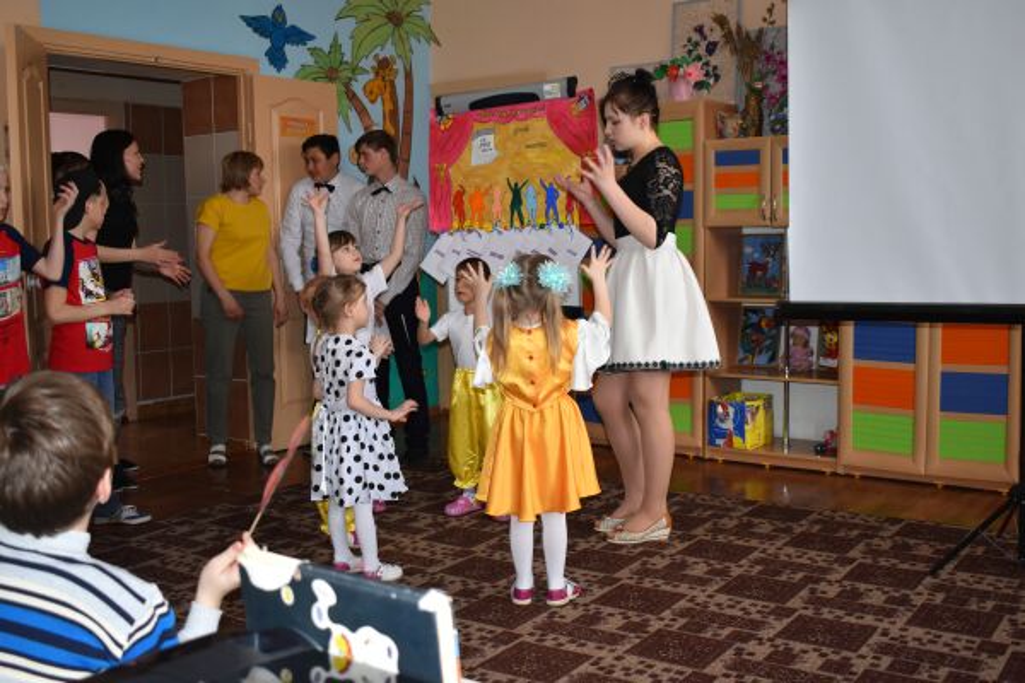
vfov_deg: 35.5
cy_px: 342
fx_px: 1068
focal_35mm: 38
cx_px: 512
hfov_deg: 51.3
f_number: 4
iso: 800
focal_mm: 25
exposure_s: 1/80
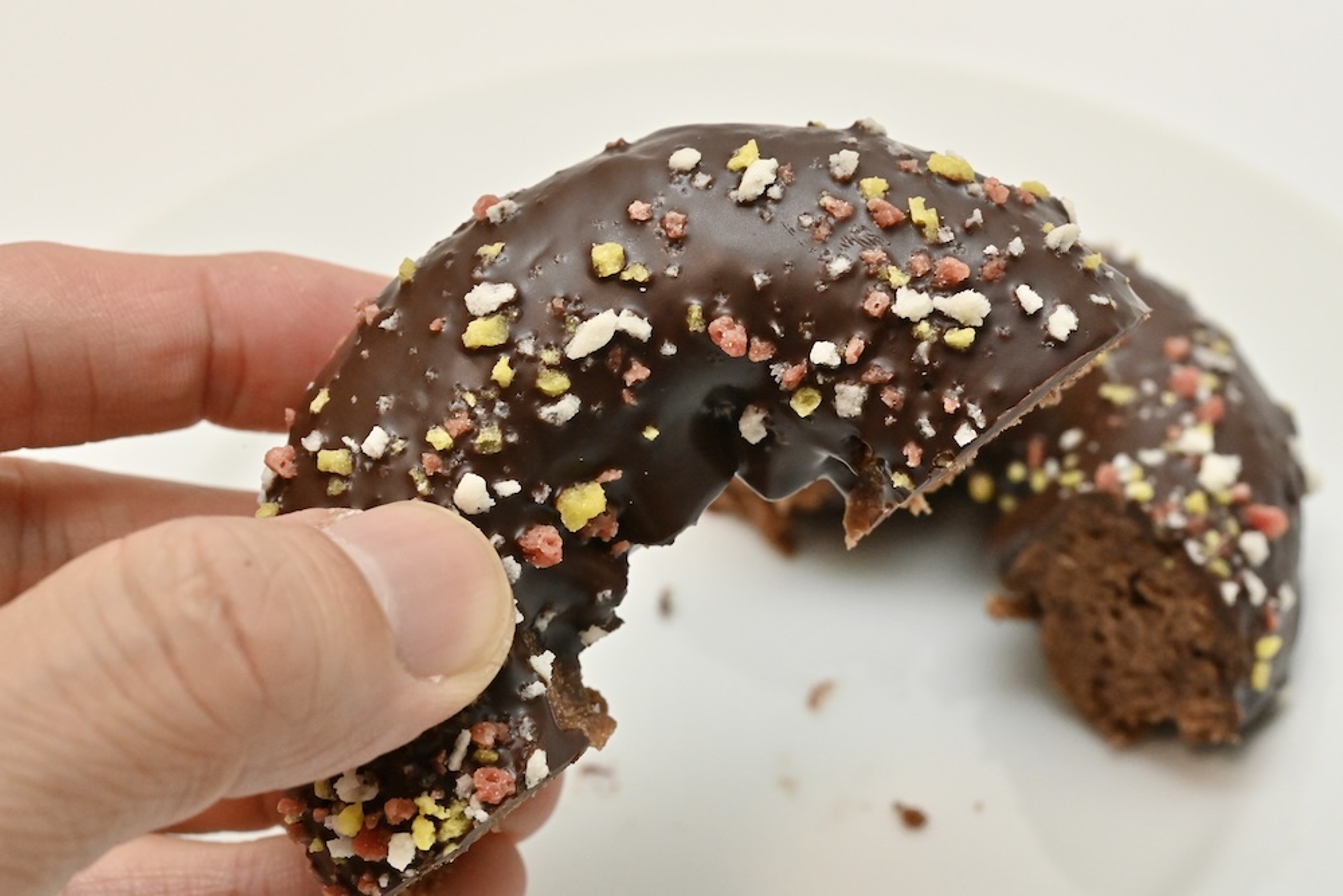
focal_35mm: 60
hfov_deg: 33.4
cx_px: 672
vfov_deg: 22.6
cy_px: 448
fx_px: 2239
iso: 6400
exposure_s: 1/160
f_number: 14
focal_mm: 60
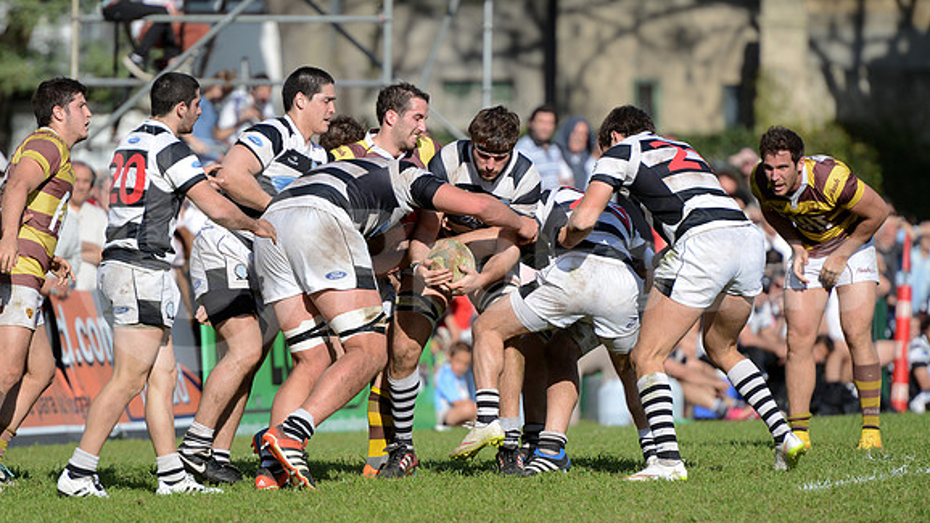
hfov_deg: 7.6
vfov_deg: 4.3
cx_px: 465
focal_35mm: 284
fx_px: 7003
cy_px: 257
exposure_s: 1/2000
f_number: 4
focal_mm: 270
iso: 320
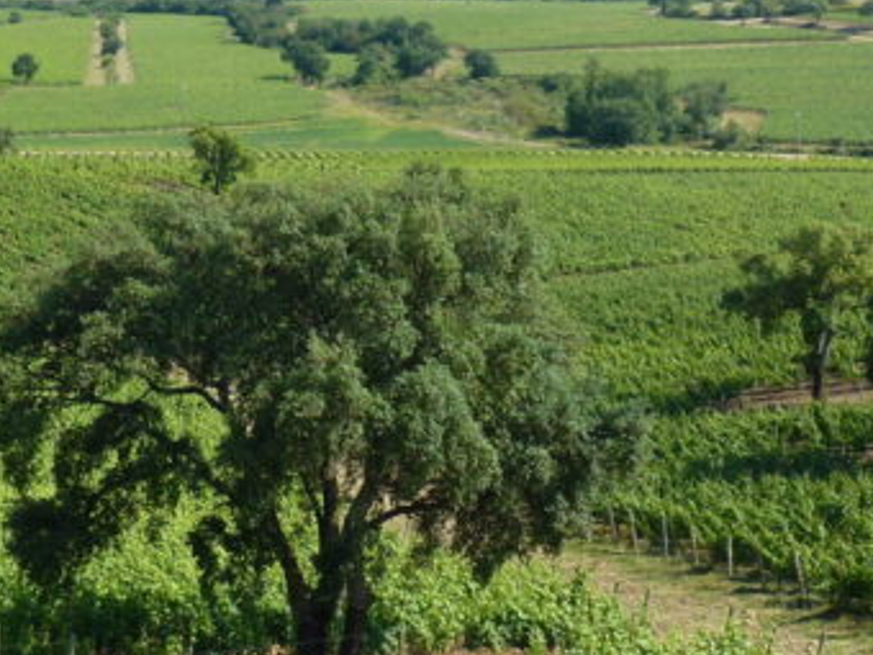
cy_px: 367
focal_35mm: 80
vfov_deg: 18.4
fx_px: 2018
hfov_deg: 24.3
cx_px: 277
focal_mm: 5.9
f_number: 4
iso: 100
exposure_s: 1/500
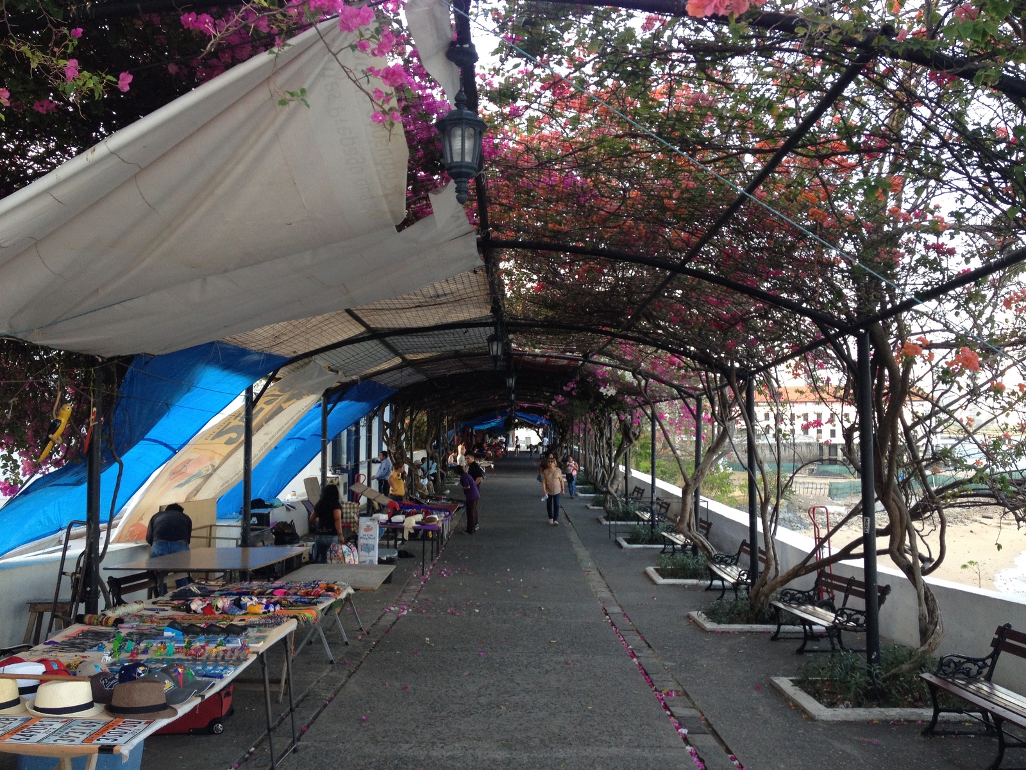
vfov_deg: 40.7
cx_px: 513
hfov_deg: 52.6
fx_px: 1037
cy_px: 385
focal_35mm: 35
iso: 80
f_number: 2.4
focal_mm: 4.28
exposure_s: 1/120
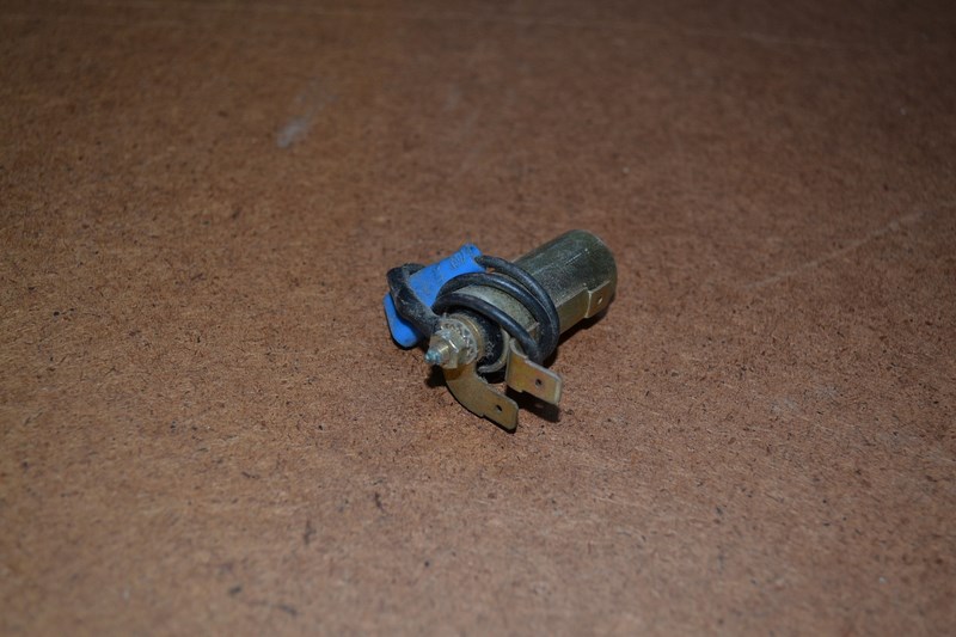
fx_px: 1195
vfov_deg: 29.9
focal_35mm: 45
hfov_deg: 43.6
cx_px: 478
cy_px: 318
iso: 360
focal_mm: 30
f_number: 4.5
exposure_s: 1/60
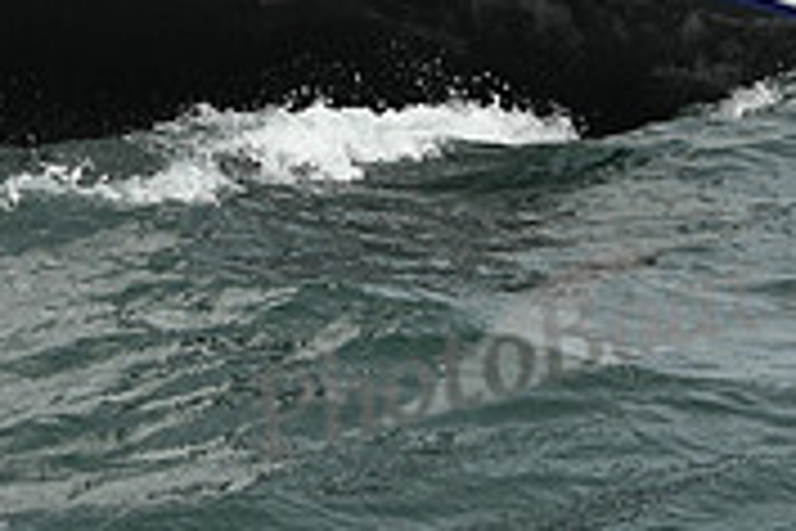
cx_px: 22
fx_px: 5439
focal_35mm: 246
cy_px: -286
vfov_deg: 5.5
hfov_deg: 8.3
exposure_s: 1/1000
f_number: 9
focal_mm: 75
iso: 320
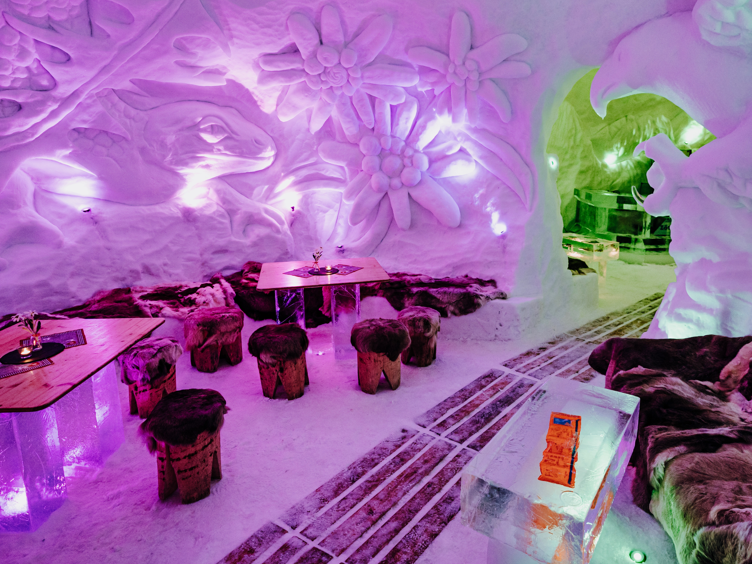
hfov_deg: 76.1
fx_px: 478
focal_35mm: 22
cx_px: 418
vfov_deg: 60.6
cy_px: 226
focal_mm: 16
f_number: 2.8
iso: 1250
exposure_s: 1/80
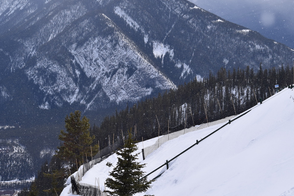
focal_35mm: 110
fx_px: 896
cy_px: 81
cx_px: 149
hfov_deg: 18.6
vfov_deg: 12.5
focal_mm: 55
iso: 200
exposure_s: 1/640
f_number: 13
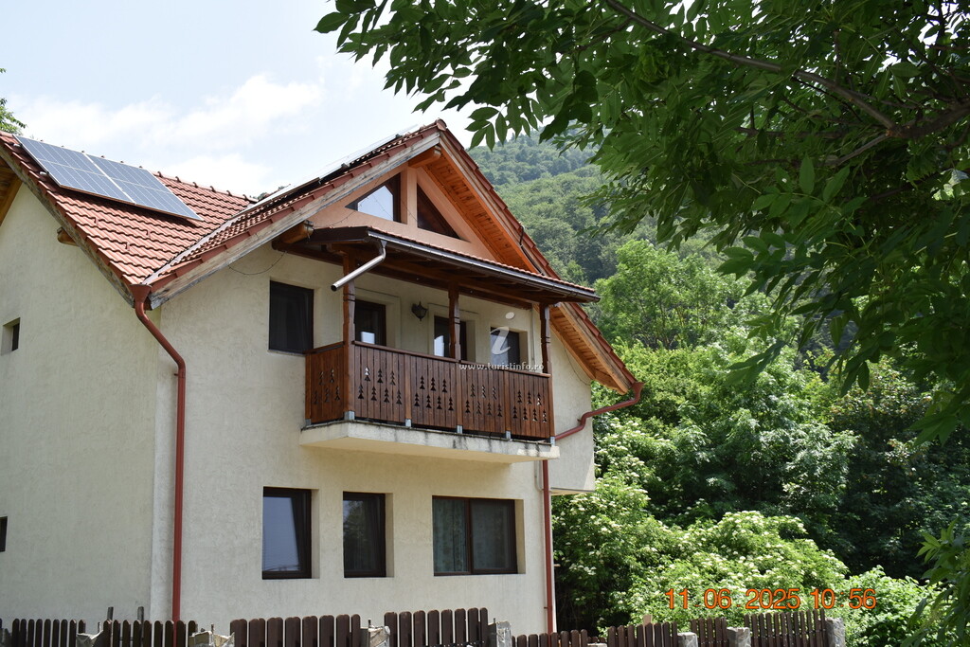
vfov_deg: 34.2
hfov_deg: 49.5
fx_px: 1051
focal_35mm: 39
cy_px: 324
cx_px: 485
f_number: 8
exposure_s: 1/200
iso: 100
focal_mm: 26
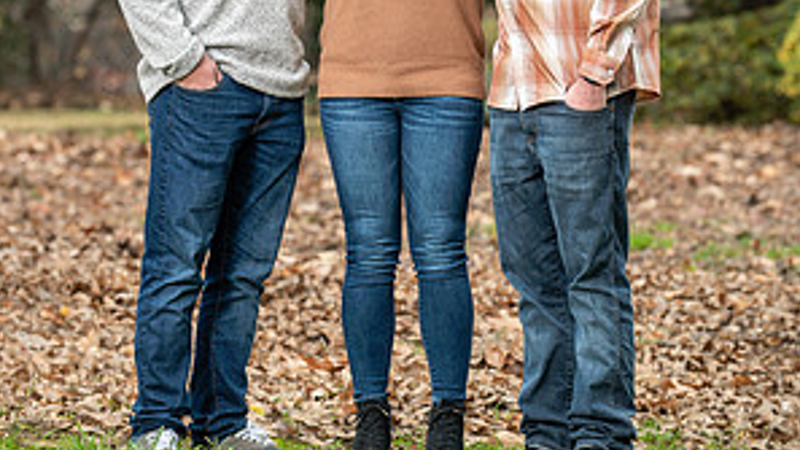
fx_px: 4709
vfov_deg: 5.4
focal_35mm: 222
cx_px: 399
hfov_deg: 9.7
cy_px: -70
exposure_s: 1/125
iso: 200
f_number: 4
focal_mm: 140
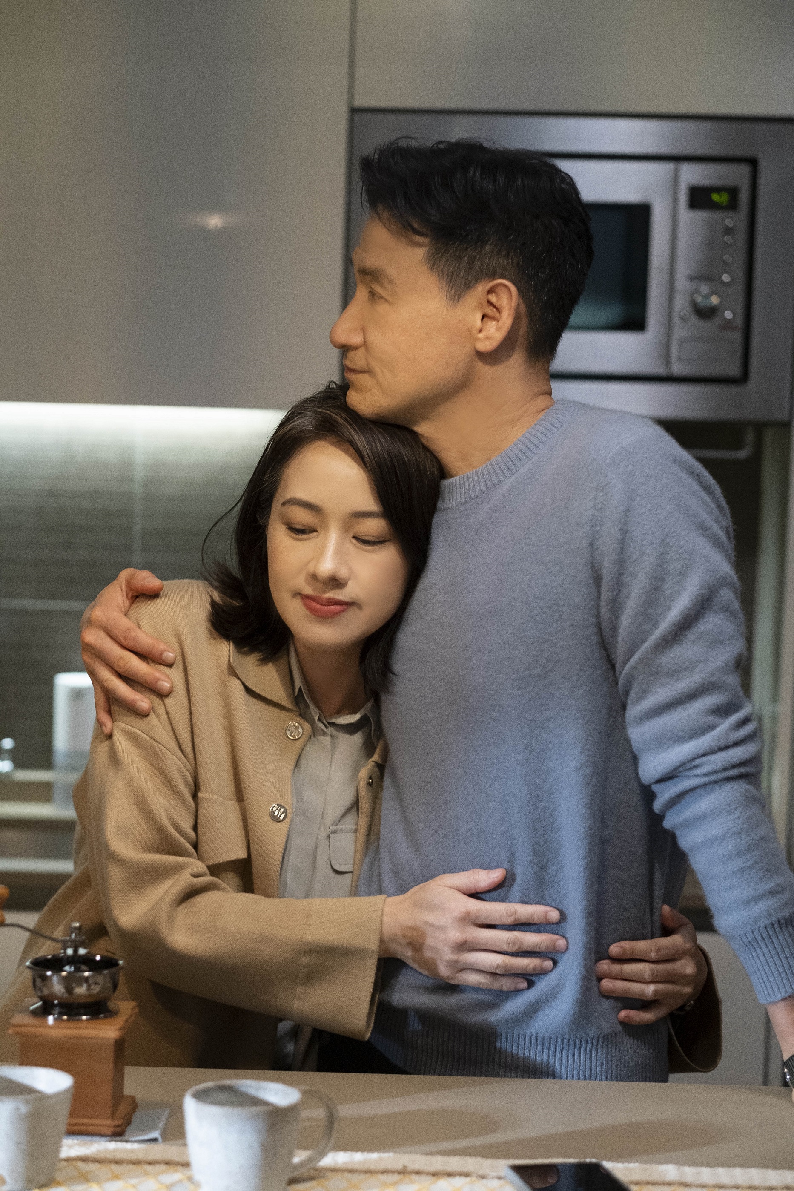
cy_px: 596
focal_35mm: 84
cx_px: 397
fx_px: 2778
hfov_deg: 16.3
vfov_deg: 24.2
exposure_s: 1/320
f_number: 2
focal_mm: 56
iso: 3200
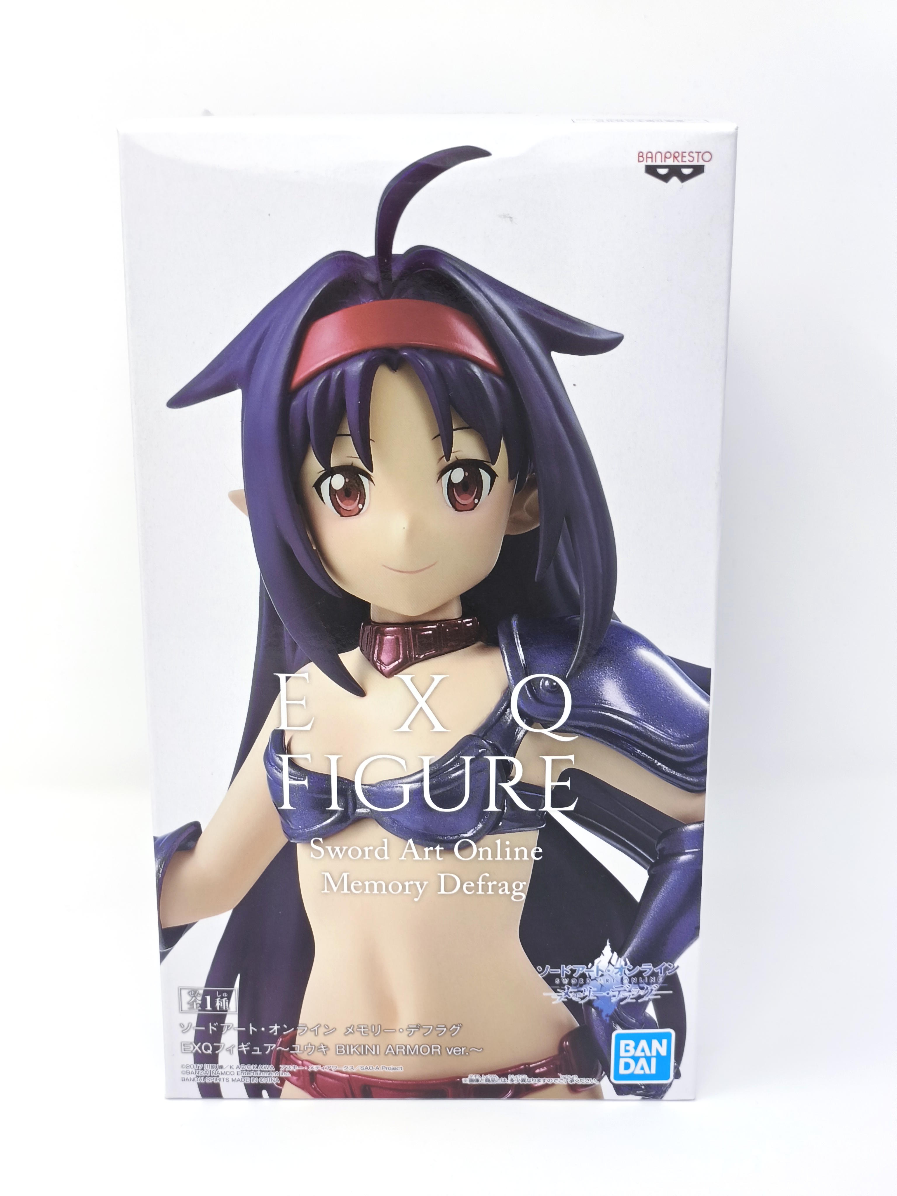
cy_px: 598
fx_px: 1728
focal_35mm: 50
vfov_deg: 38.2
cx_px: 448
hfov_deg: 29.1
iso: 138
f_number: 1.85
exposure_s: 1/100
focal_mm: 7.1
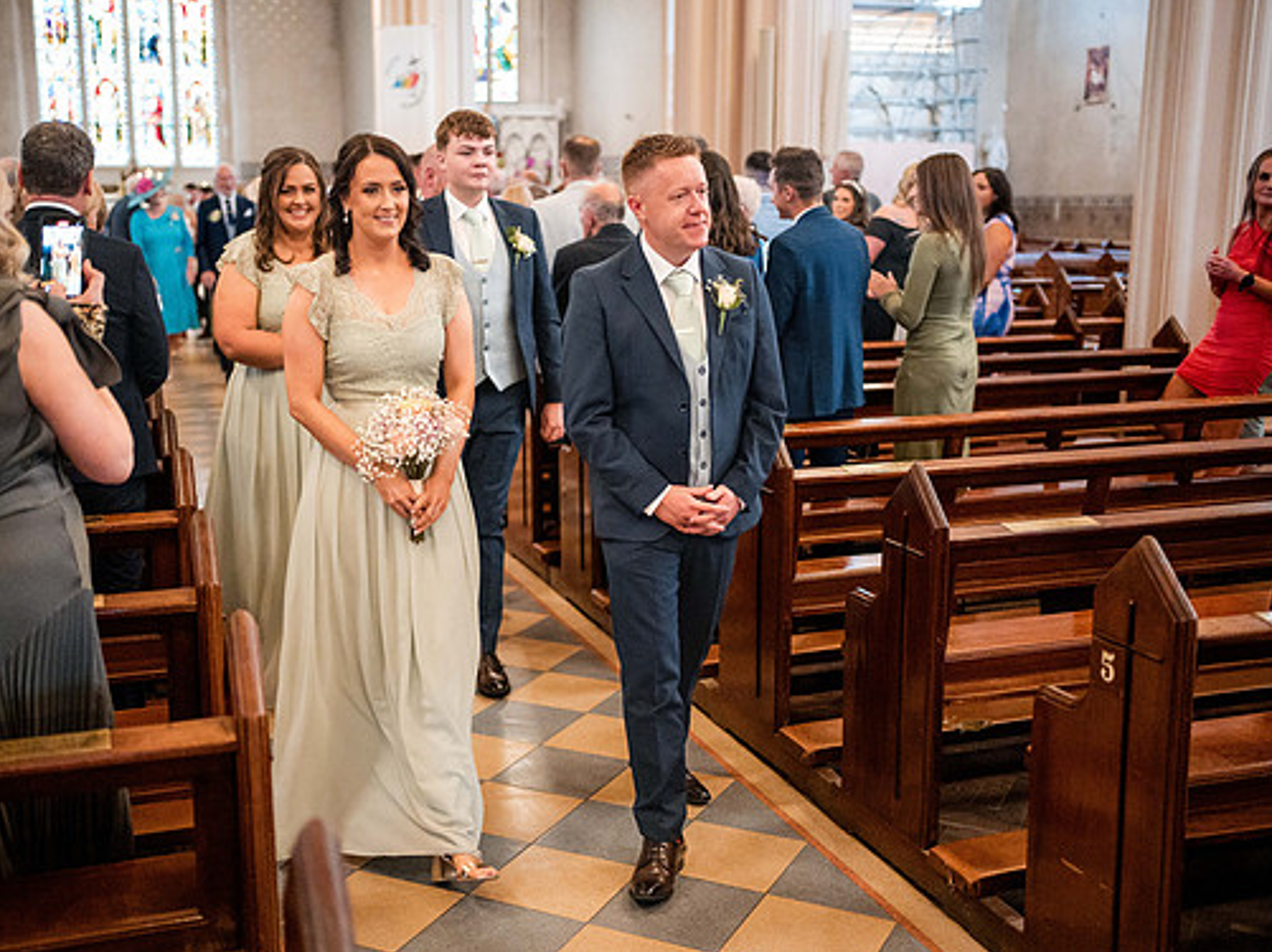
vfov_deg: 36.8
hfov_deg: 47.8
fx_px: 1432
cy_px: 481
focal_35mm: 39
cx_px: 574
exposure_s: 1/500
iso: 10000
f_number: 1.8
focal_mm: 35
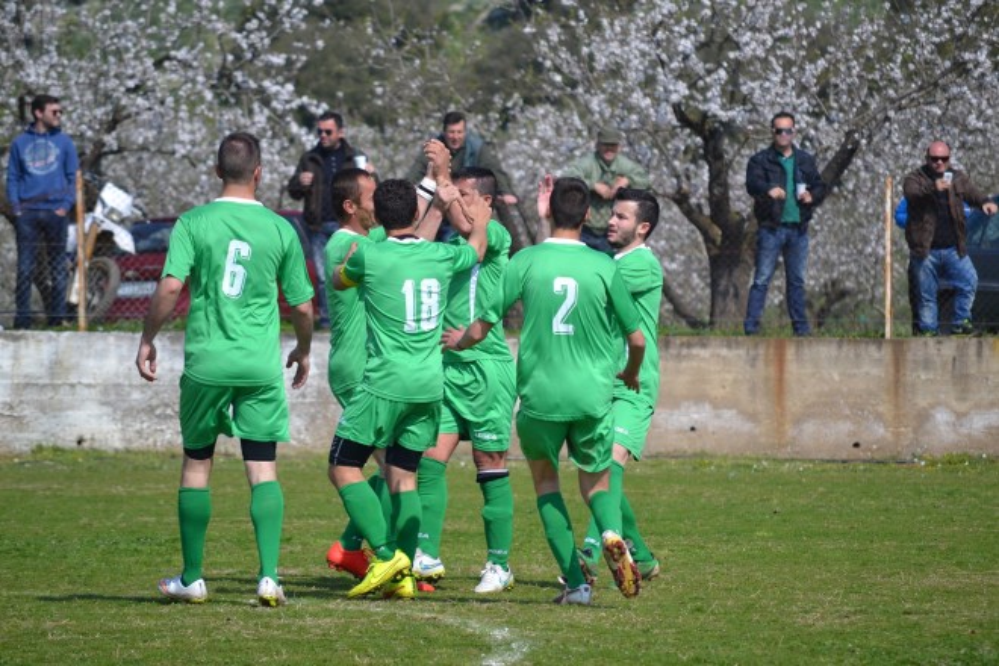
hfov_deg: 6.9
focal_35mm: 300
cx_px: 500
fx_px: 8324
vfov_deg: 4.6
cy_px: 333
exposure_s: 1/1600
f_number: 6.3
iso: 400
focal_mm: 200
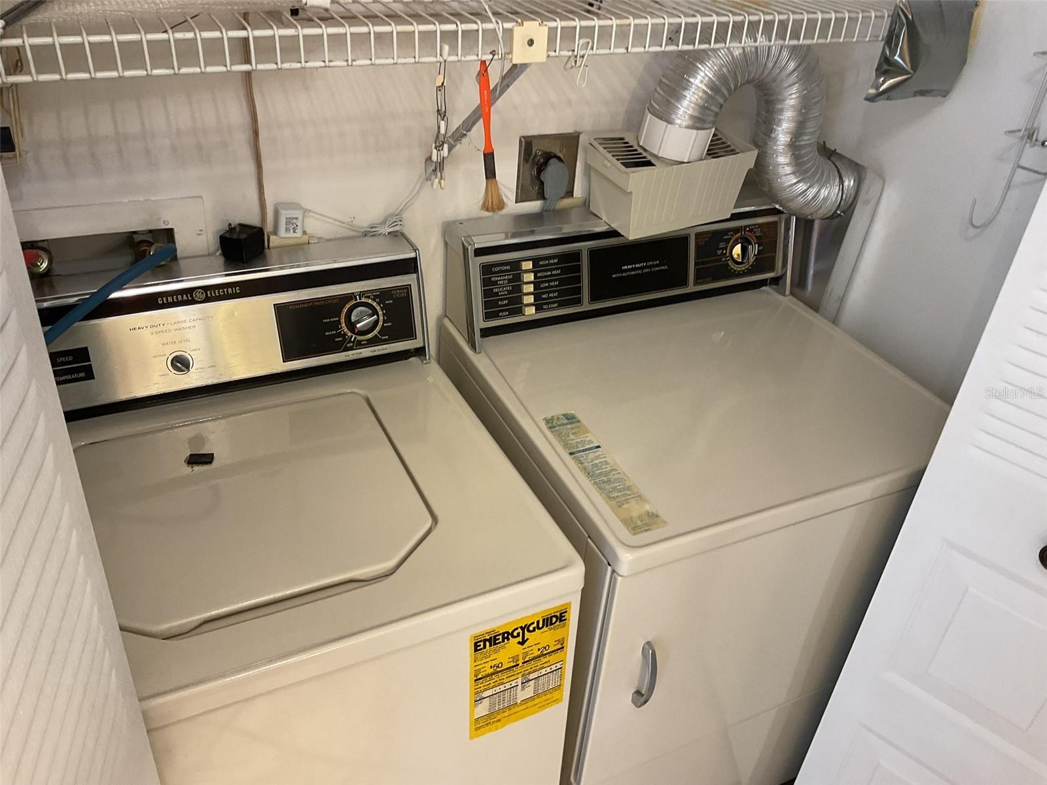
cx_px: 524
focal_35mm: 29
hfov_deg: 61.7
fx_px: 877
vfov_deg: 48.2
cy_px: 392
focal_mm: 3
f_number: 1.8
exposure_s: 1/50
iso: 64
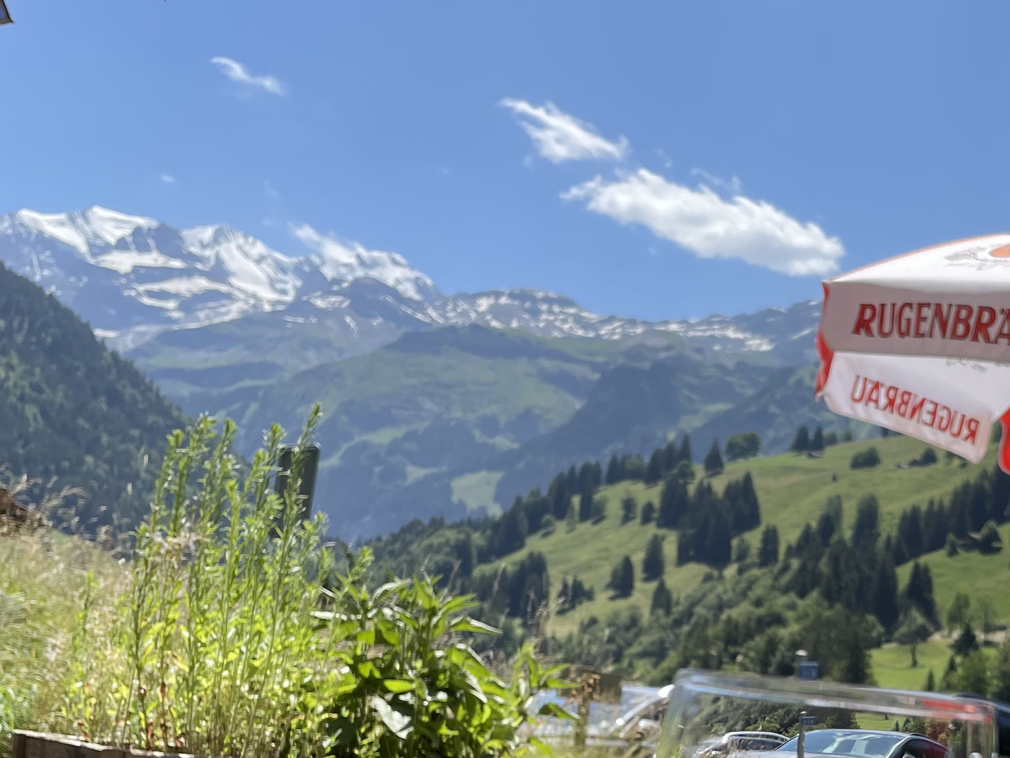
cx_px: 832
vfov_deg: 23.9
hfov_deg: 32.2
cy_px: 797
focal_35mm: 58
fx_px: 1693
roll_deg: -4.5
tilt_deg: -2.5
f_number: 1.6
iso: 32
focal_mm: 4.2
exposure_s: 1/2353
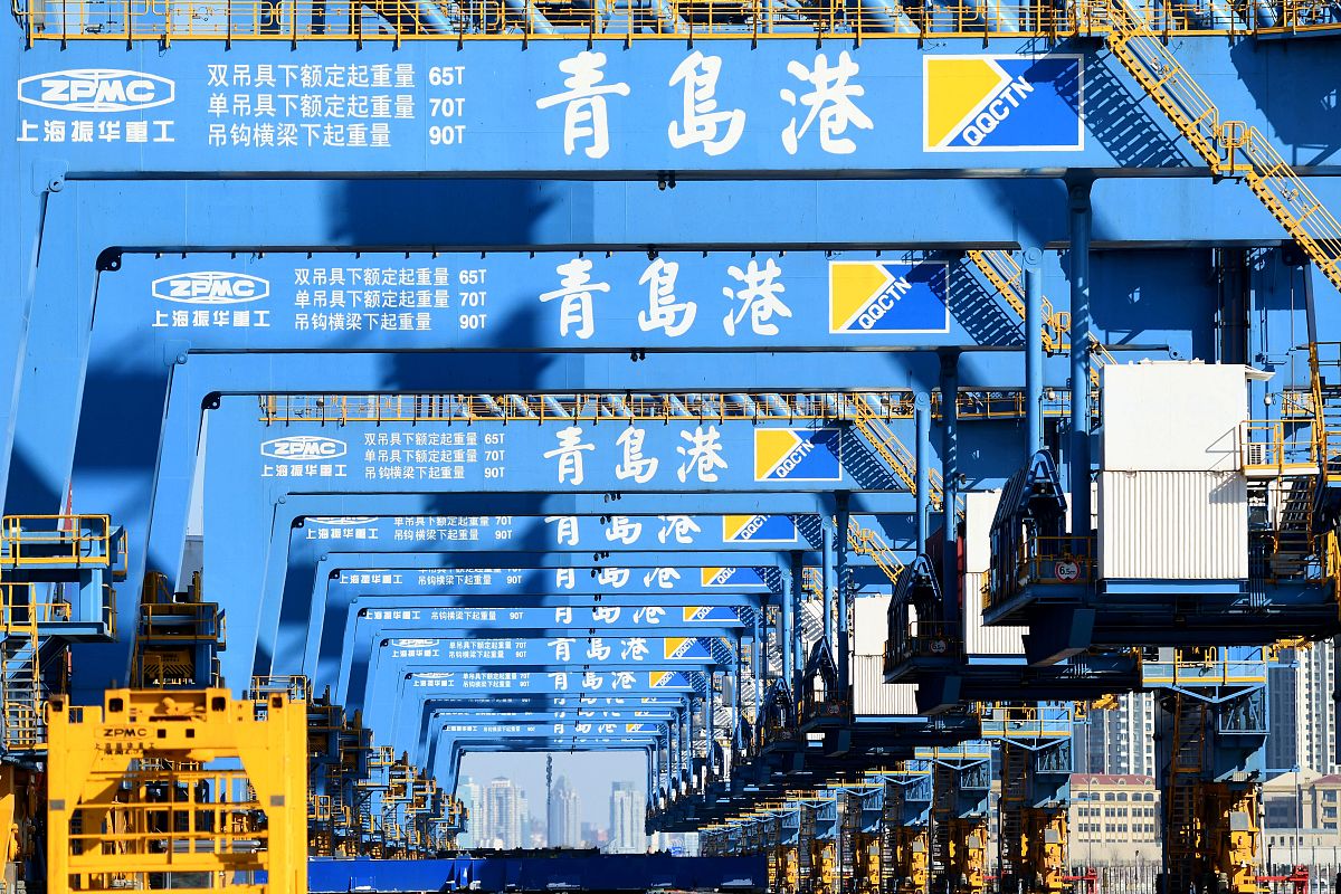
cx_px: 670
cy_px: 447
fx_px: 7543
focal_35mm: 202
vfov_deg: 6.8
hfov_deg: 10.2
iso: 200
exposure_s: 1/3200
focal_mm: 135
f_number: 4
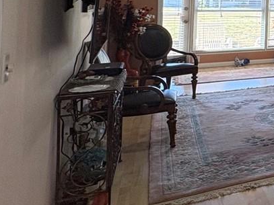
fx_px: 435
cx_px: 493
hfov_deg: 21.9
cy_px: -12
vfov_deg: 25.0
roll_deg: -1.1
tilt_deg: +1.5
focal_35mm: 55
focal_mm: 2.22
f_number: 2.2
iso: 160
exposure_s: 1/120
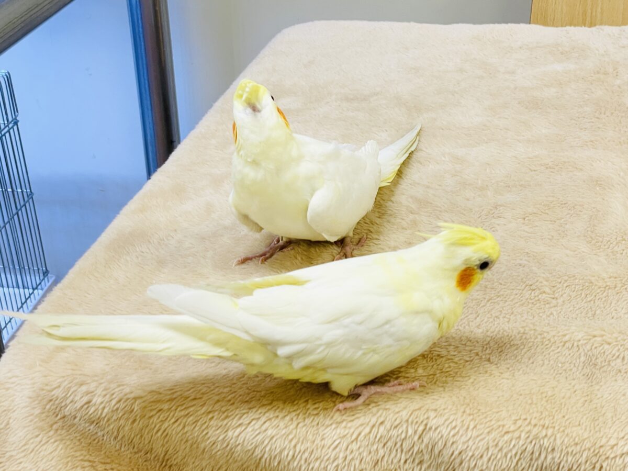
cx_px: 314
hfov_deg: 36.8
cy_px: 236
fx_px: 943
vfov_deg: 28.0
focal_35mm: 52
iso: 64
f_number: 2
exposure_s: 1/99
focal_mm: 6
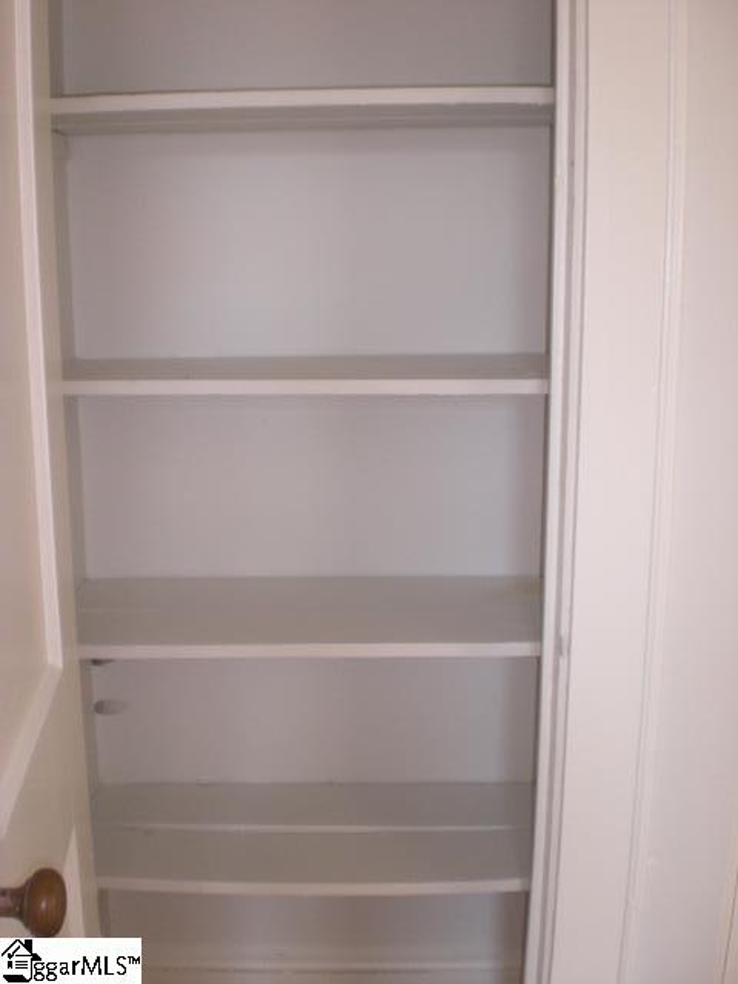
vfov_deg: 49.0
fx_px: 1080
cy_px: 492
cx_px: 369
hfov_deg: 37.7
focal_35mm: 38
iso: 200
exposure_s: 1/80
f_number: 3.1
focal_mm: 6.3
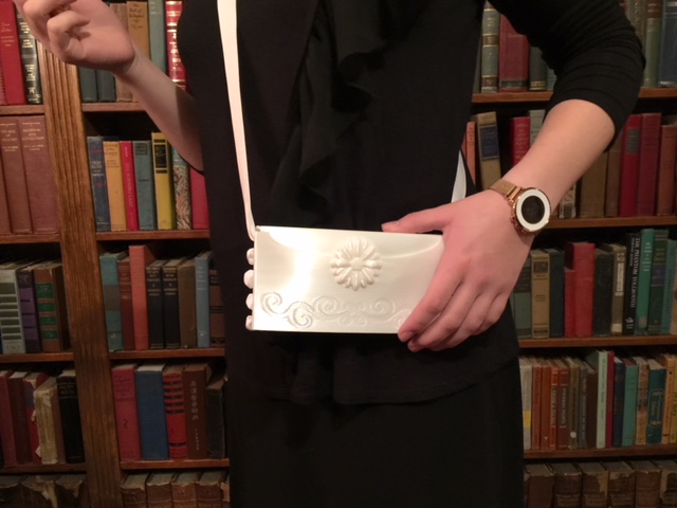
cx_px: 338
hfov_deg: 61.7
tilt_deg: -11.5
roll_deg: +2.0
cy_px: 254
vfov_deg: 48.2
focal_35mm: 29
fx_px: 567
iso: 64
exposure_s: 1/4
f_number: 2.2
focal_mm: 4.15
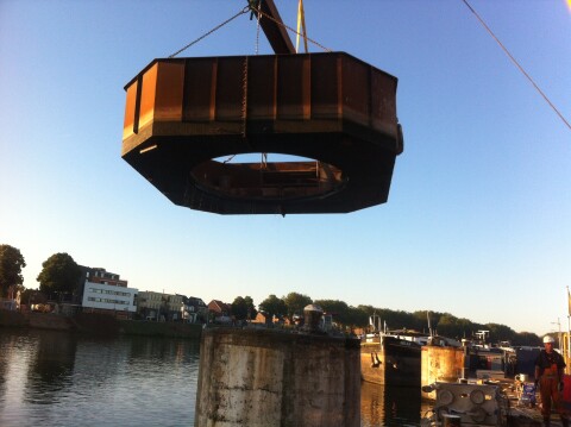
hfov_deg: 52.7
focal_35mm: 35
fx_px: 577
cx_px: 286
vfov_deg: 40.6
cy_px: 214
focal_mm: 3.85
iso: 80
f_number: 2.8
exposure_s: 1/539
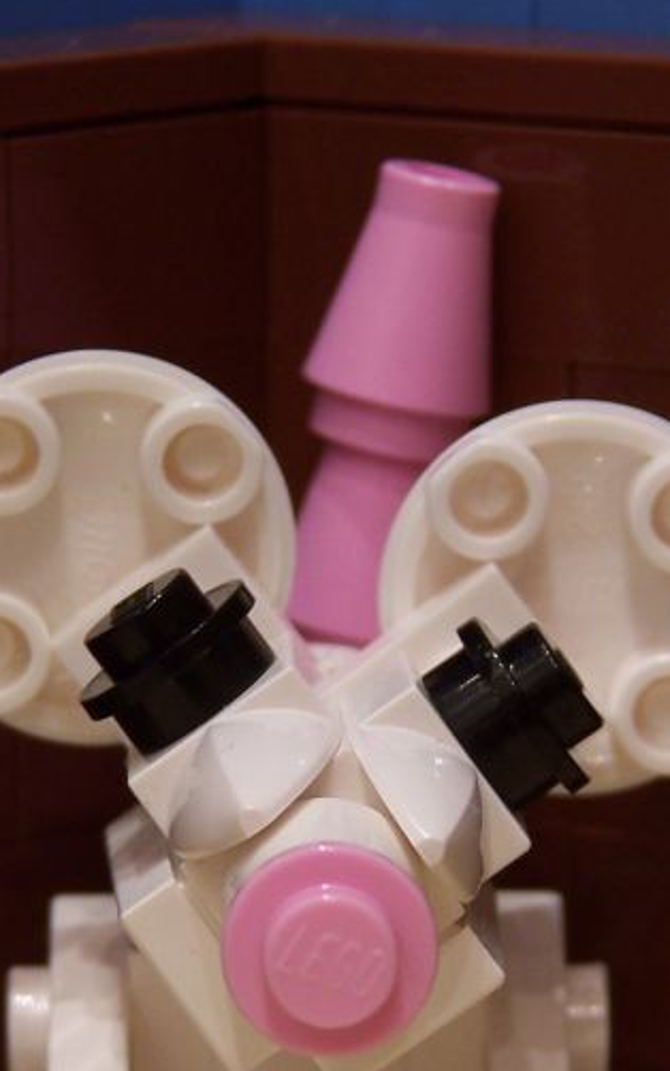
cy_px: 838
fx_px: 7387
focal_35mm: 253
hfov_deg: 5.2
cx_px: 390
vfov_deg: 8.3
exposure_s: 1/3
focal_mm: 19.4
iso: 80
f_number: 3.2
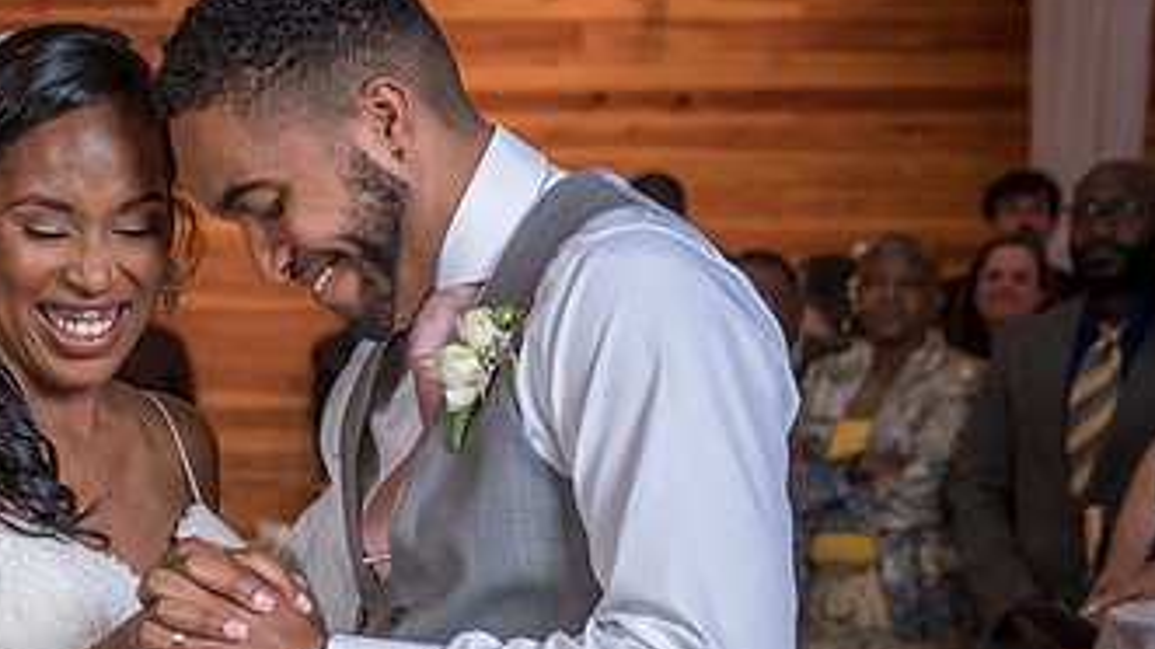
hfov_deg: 17.8
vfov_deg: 10.2
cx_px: 159
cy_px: 366
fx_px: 3644
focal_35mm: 119
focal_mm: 55
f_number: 4.5
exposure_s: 1/200
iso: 2000
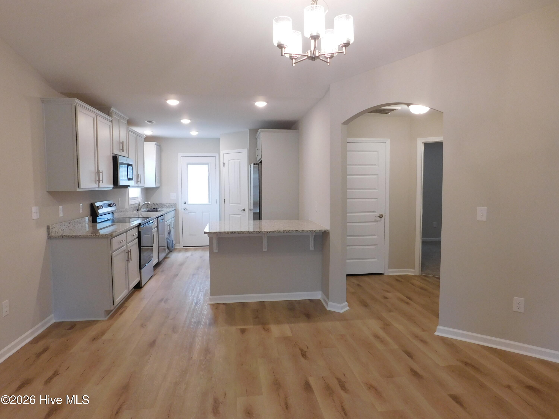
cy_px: 210
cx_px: 280
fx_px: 371
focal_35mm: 23
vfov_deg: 58.9
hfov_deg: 73.9
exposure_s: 1/30
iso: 125
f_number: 3
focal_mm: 4
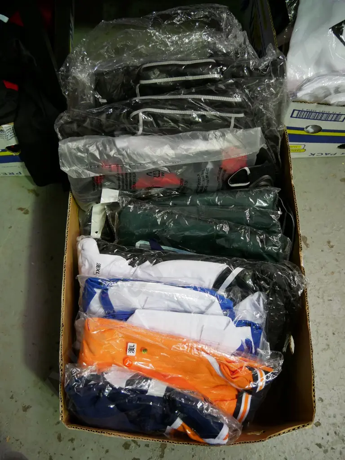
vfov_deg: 51.4
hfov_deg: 39.7
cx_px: 172
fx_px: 478
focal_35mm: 36
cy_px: 230
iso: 1250
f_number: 3.9
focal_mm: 18
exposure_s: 1/60
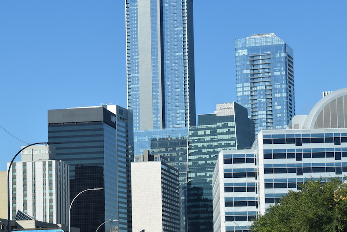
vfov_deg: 10.2
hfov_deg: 15.3
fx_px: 1290
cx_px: 139
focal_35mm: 134
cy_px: 154
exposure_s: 1/400
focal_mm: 55
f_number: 10
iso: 200
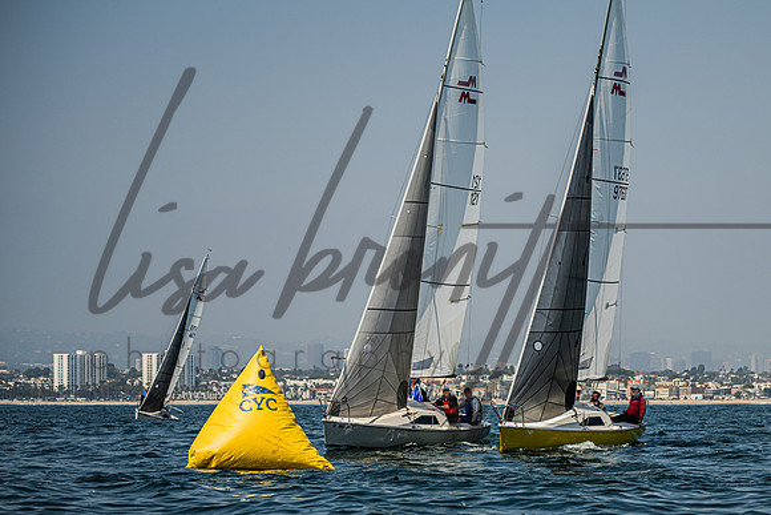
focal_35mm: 134
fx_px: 2860
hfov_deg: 15.3
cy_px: 340
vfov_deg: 10.3
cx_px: 509
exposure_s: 1/4000
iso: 250
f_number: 4.5
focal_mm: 100
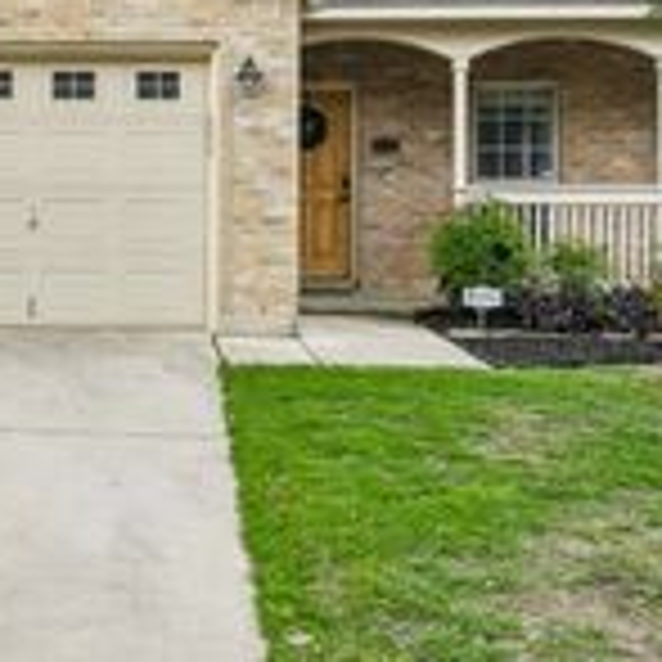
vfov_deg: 31.5
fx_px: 1125
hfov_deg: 31.9
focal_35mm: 52
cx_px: 135
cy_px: 83
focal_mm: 18
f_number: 8
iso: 800
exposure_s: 1/1250
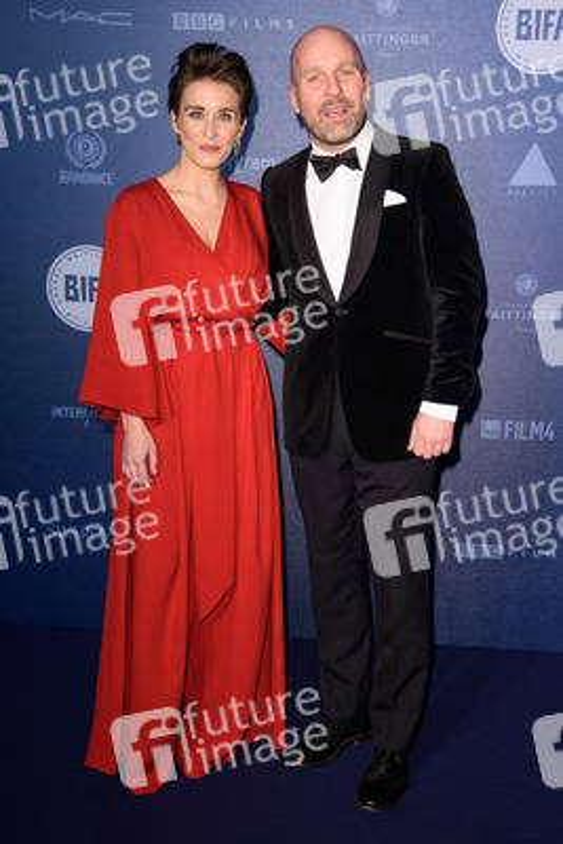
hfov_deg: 26.0
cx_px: 282
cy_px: 422
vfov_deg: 38.2
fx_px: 1219
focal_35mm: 52
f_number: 5.6
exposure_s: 1/250
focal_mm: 52
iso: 800
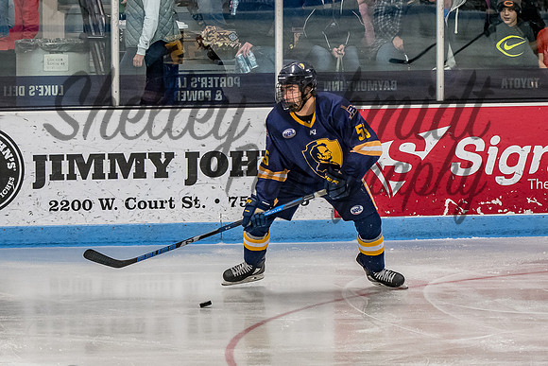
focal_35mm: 225
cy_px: 166
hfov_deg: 9.1
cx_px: 279
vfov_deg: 6.1
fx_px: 3425
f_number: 3.2
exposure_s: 1/800
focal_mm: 95
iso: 1600
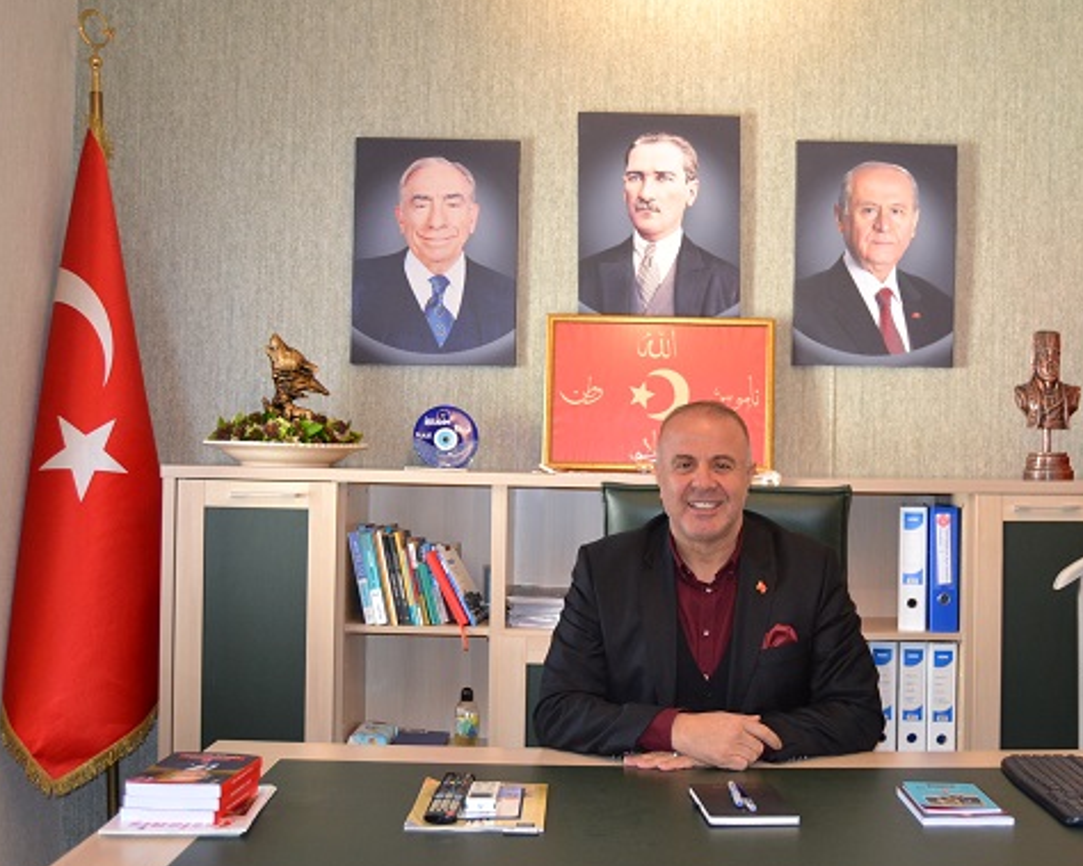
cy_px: 443
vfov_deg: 34.9
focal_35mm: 43
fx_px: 1378
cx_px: 651
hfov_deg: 42.7
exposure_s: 1/60
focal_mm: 24
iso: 1000
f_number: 3.8
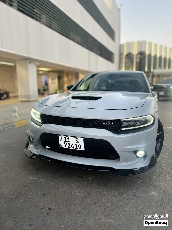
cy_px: 115
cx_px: 86
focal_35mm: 26
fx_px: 172
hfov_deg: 53.1
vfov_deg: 67.3
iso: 160
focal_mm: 5.7
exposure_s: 1/52
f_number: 1.5
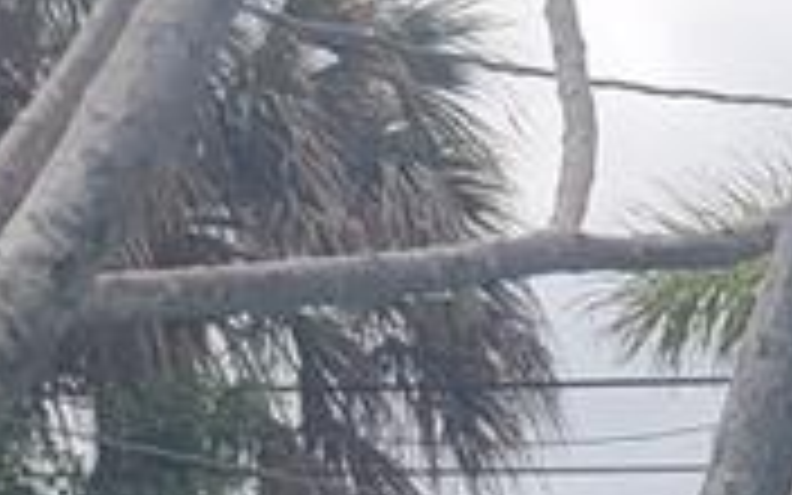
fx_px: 4058
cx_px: 1822
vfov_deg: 5.8
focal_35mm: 188
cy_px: 2074
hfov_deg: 9.9
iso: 40
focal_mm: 5.4
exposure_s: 1/1597
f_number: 1.8
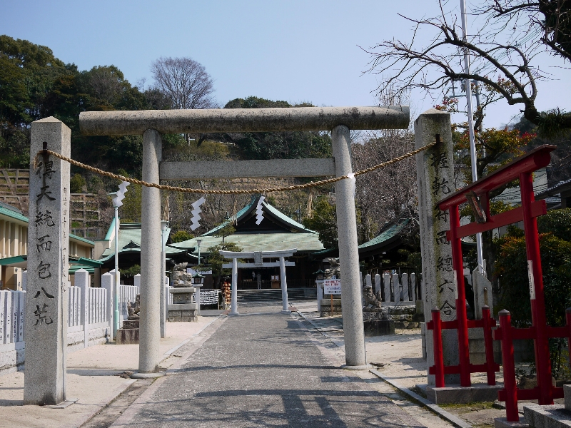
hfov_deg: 46.8
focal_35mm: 40
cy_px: 214
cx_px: 286
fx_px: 660
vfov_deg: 36.0
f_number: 3.2
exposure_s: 1/2500
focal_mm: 20
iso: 100
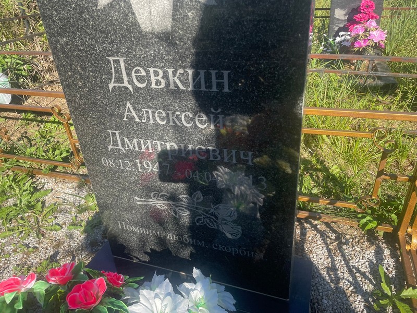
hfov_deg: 67.3
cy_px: 156
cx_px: 208
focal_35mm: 26
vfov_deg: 53.1
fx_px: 313
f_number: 1.6
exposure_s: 1/1350
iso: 32
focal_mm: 4.2
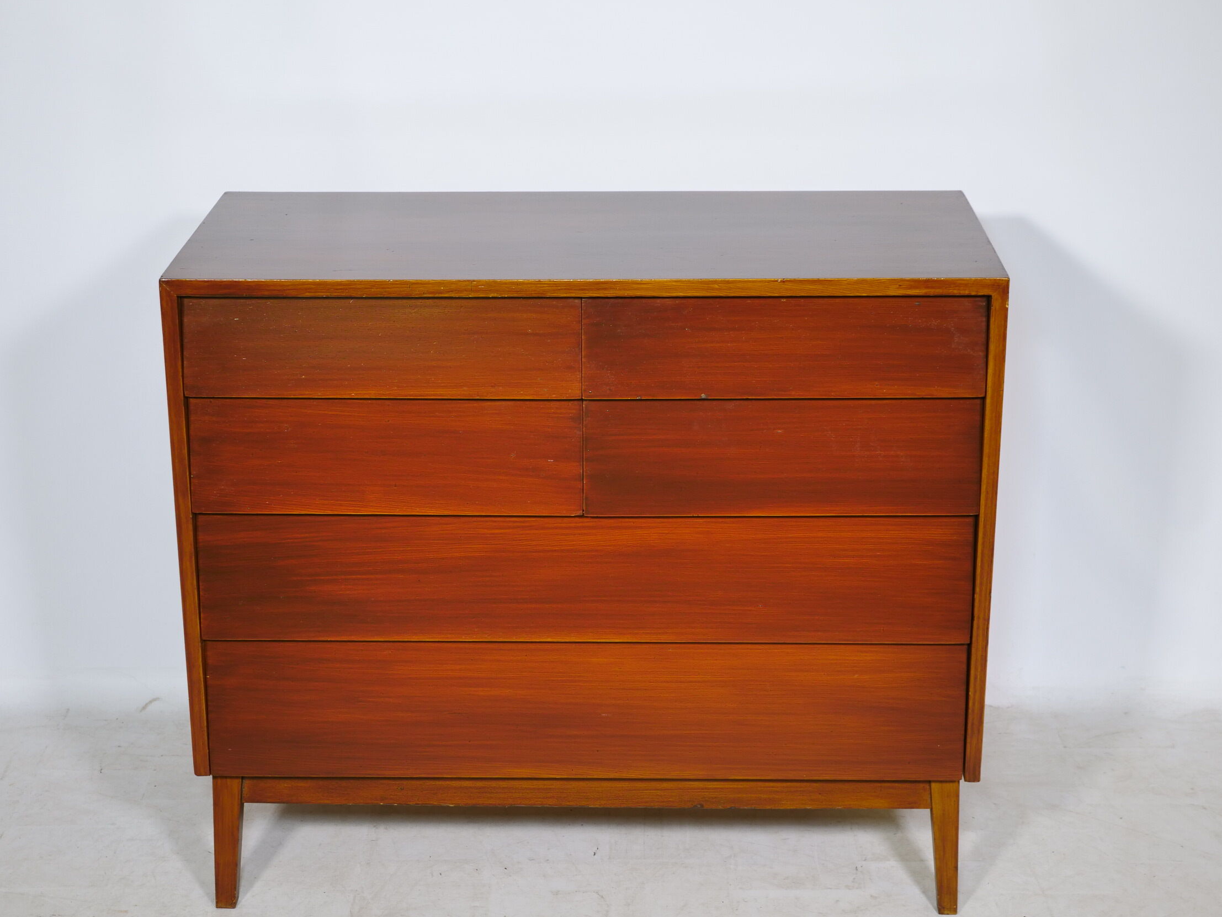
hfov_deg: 30.3
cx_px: 574
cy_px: 507
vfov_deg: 22.9
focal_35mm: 64
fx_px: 2260
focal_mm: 27
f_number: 3.5
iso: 250
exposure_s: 1/60
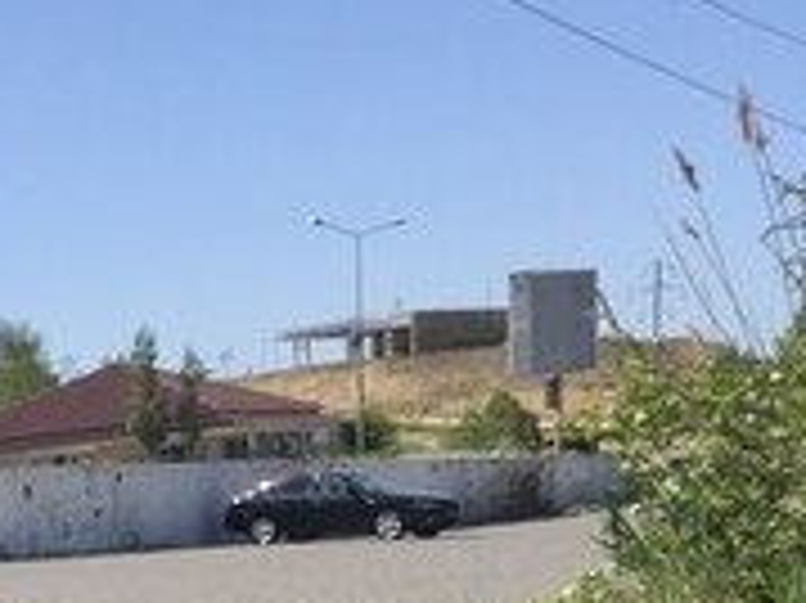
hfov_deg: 15.7
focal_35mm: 107
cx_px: -639
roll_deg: +4.8
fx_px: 2490
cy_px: 956
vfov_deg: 12.9
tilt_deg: -8.3
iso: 32
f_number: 2.2
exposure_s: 1/1799
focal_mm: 4.15
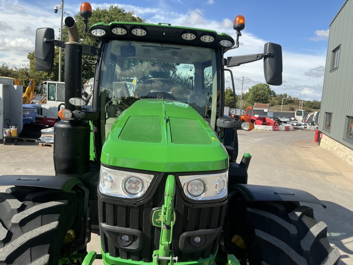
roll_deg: -3.5
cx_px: 176
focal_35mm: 28
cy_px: 132
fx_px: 286
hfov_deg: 63.4
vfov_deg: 49.7
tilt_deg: -4.3
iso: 25
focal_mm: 3
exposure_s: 1/1195
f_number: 1.8
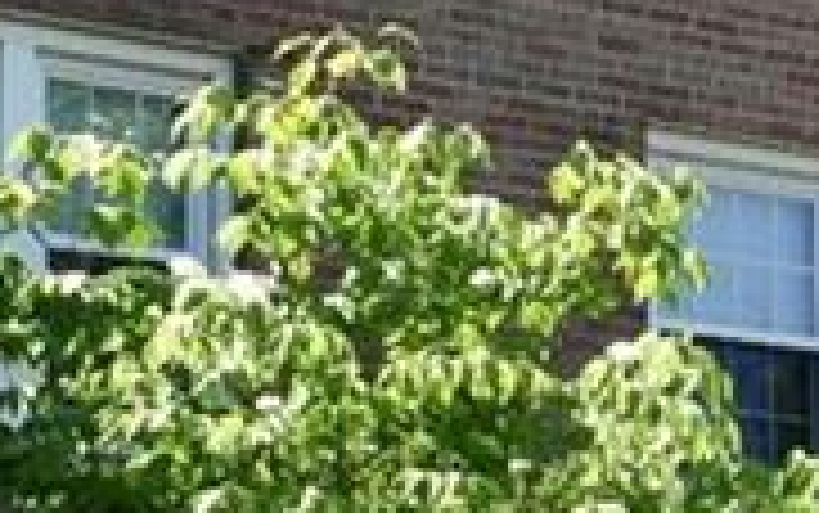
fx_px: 4799
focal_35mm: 215
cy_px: 216
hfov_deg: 9.4
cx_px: 1282
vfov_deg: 6.1
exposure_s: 1/250
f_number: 8
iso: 200
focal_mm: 25
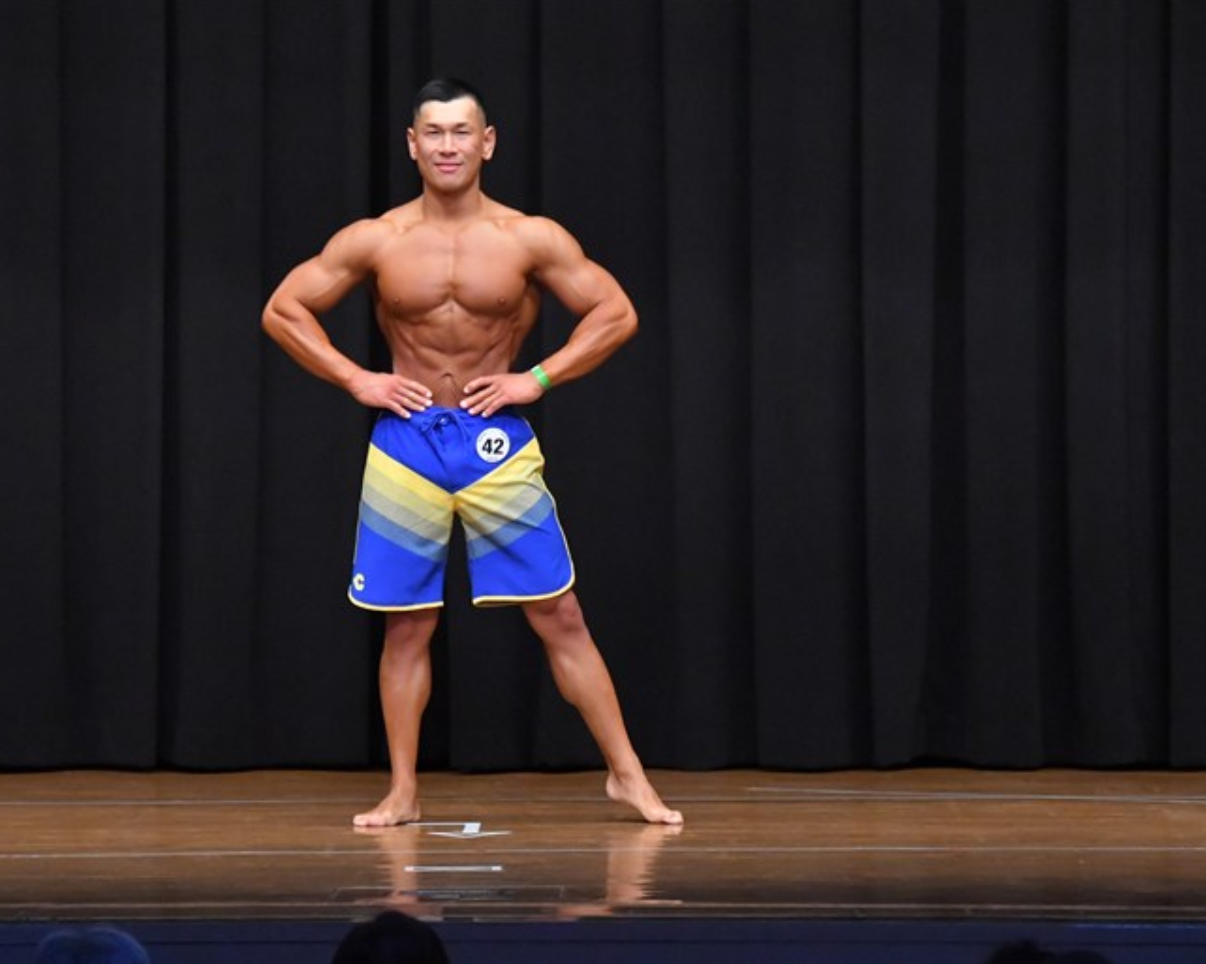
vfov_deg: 6.1
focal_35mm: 255
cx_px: 529
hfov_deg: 7.6
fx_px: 9098
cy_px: 483
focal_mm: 150
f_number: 5.6
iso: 8000
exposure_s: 1/400
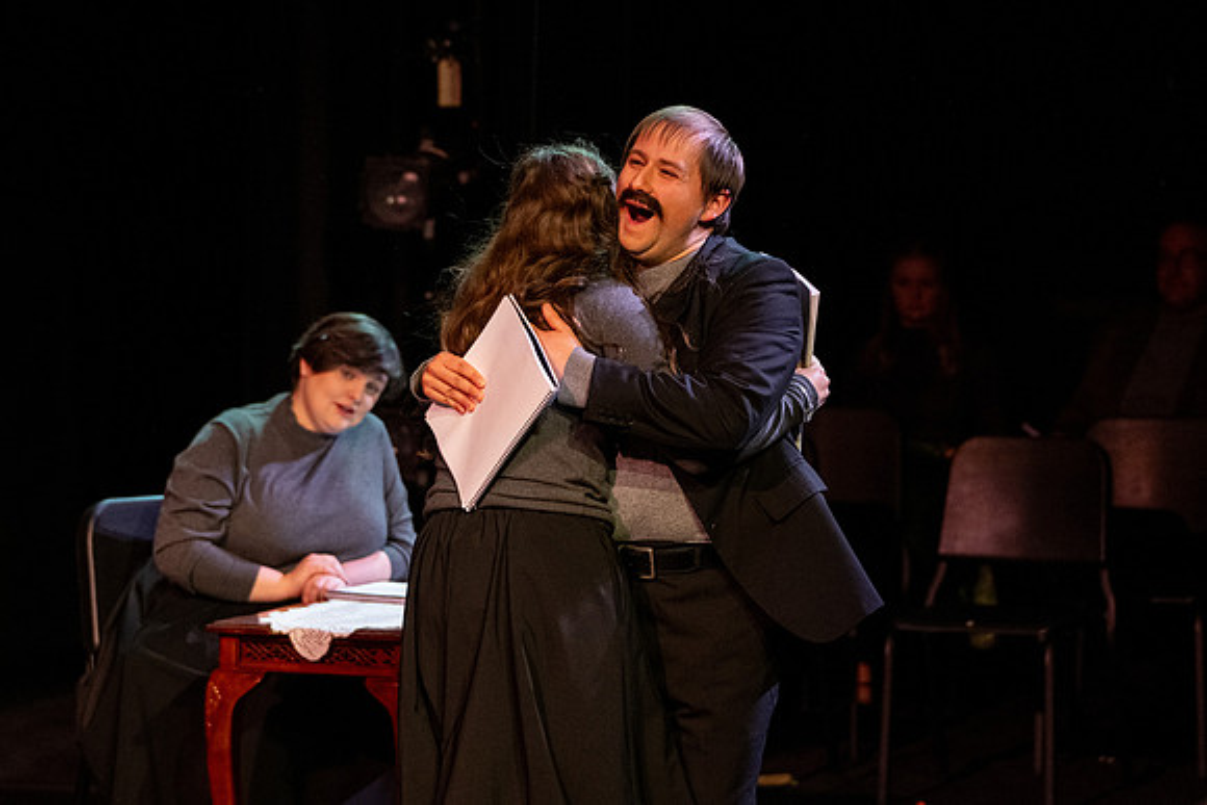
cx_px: 599
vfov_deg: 9.2
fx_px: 5015
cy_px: 342
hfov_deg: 13.7
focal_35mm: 150
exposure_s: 1/250
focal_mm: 105
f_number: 3.2
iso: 3200
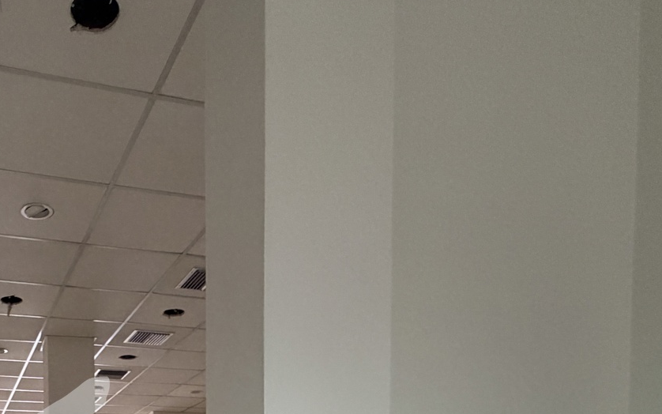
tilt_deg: -3.6
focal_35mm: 34
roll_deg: +0.5
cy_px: 562
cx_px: 110
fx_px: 613
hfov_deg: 52.1
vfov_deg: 28.9
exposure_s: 1/84
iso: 320
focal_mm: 2.22
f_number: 2.2
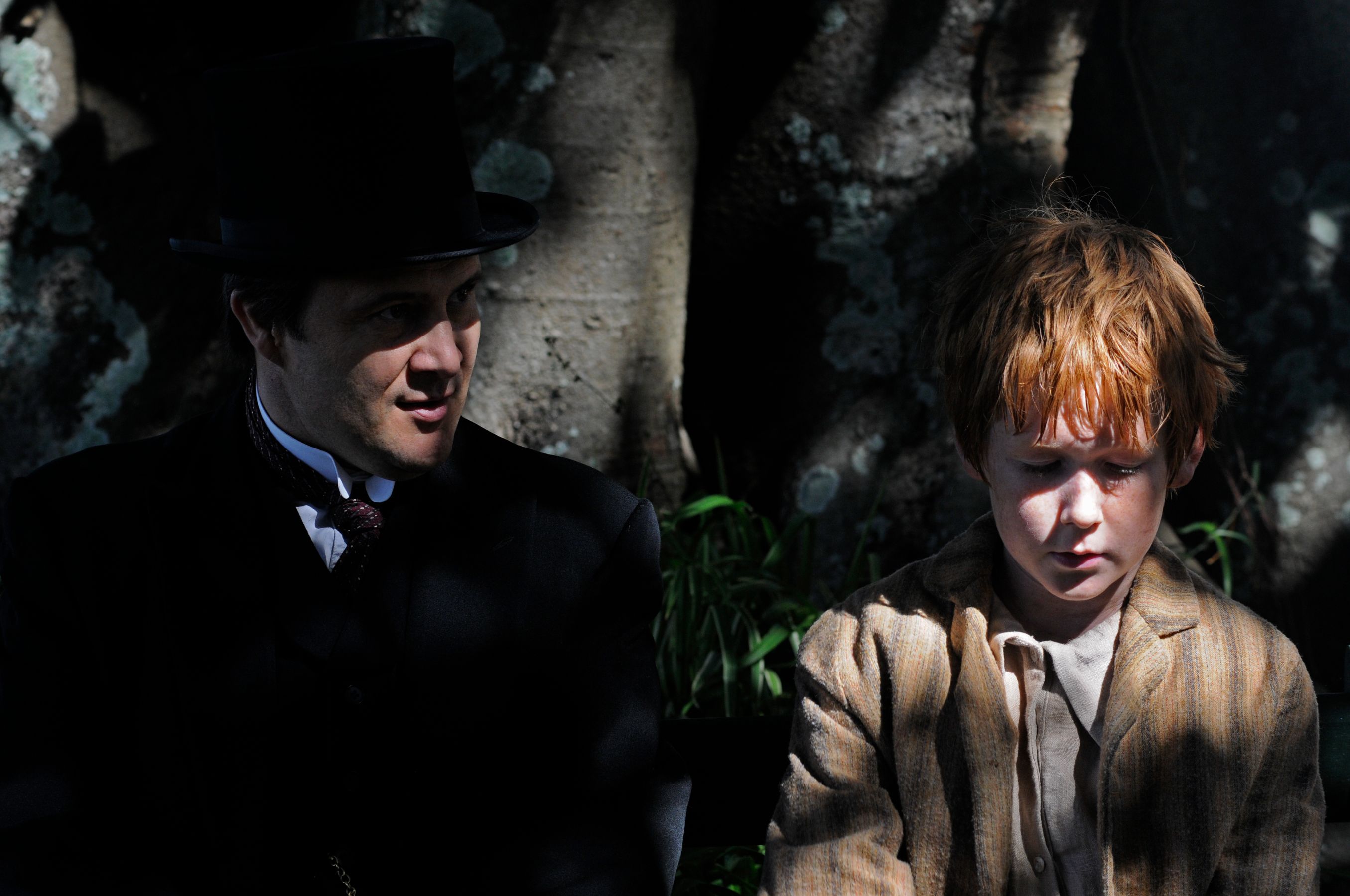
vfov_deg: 11.4
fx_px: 4495
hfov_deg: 17.1
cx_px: 675
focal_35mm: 120
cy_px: 448
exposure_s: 1/250
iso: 400
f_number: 7.1
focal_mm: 80
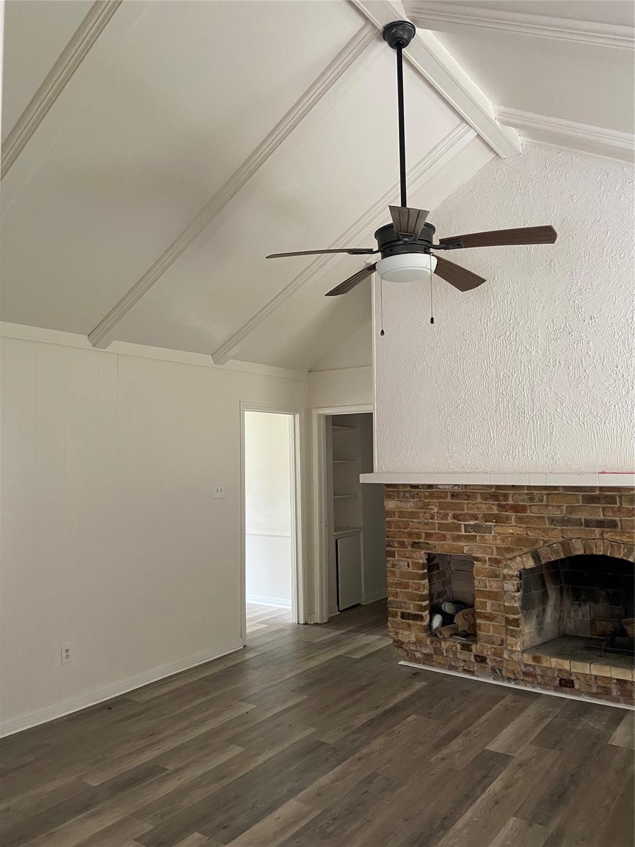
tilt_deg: +4.0
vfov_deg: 67.3
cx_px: 318
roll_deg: +0.7
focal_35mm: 26
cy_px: 424
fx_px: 636
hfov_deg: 53.1
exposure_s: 1/60
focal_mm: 4.25
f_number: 1.8
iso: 320
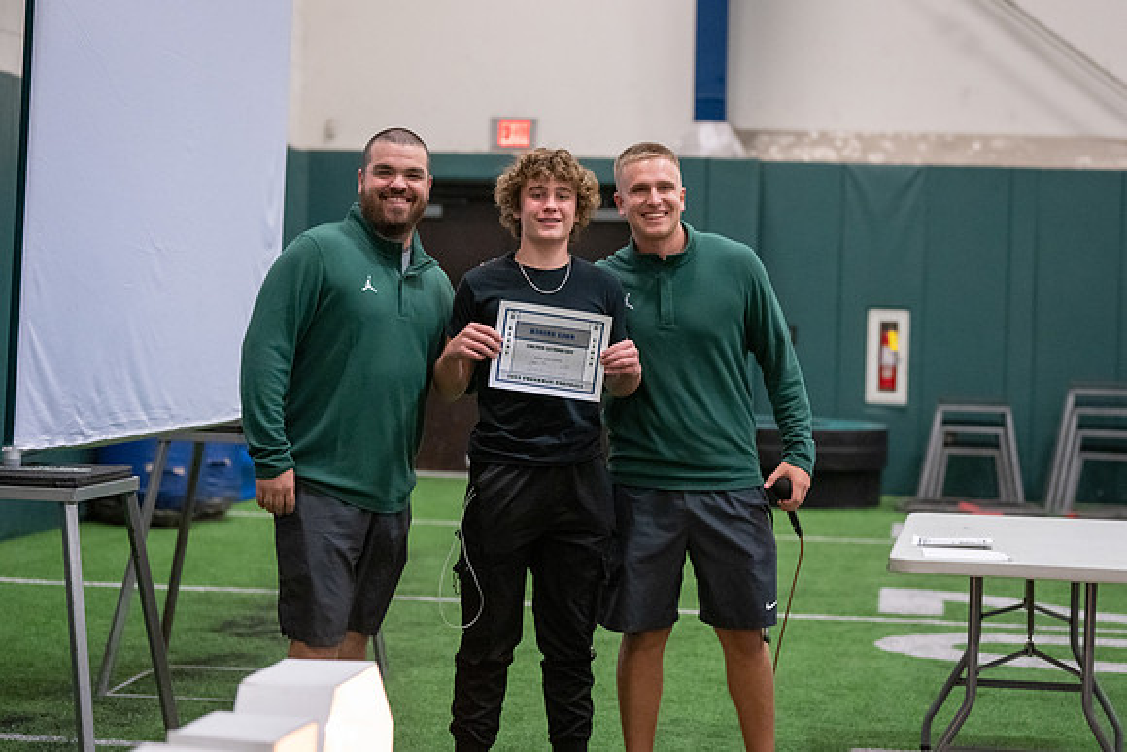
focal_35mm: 93
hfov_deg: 22.0
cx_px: 604
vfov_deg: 14.8
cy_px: 318
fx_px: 2901
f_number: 2.8
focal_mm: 78
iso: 5000
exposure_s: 1/250
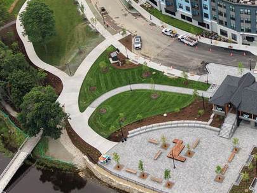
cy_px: 46
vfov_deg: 19.2
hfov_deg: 24.3
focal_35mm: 76
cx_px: 269
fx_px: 564
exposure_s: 1/1000
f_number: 1.8
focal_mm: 8.67
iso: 100
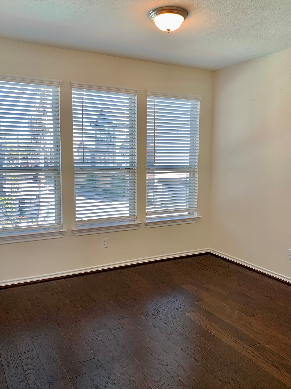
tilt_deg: -4.1
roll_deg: -1.0
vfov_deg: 60.0
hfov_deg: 46.8
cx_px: 143
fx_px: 336
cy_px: 196
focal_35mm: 30
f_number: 1.8
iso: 32
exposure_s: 1/120
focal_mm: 4.25
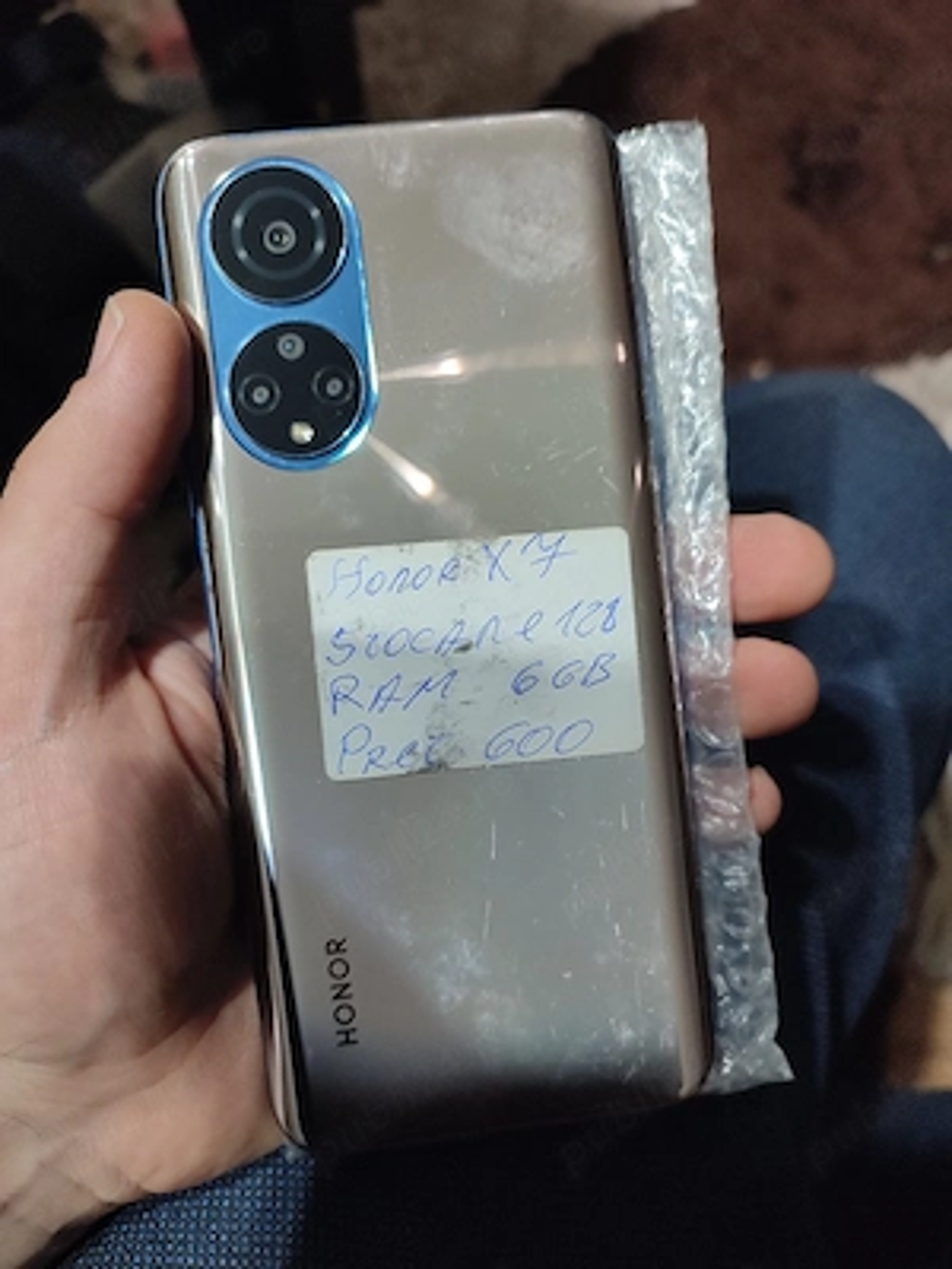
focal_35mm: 25
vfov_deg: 69.4
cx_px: 476
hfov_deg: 54.9
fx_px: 917
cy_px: 634
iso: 310
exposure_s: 1/30
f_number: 1.9
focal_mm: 6.04
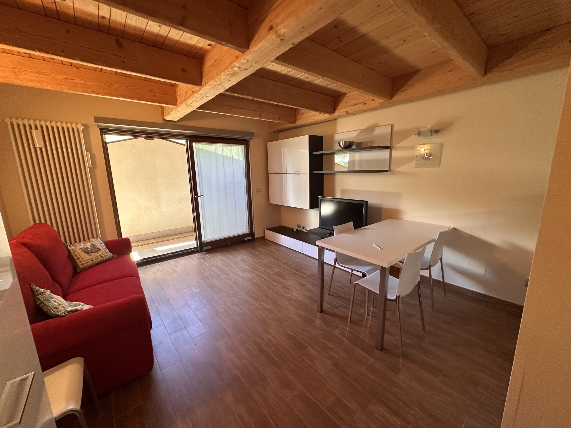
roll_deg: +1.6
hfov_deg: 102.1
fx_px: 231
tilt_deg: -10.7
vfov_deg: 85.7
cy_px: 214
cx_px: 286
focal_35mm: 14
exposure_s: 1/100
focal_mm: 2.22
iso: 250
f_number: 2.2
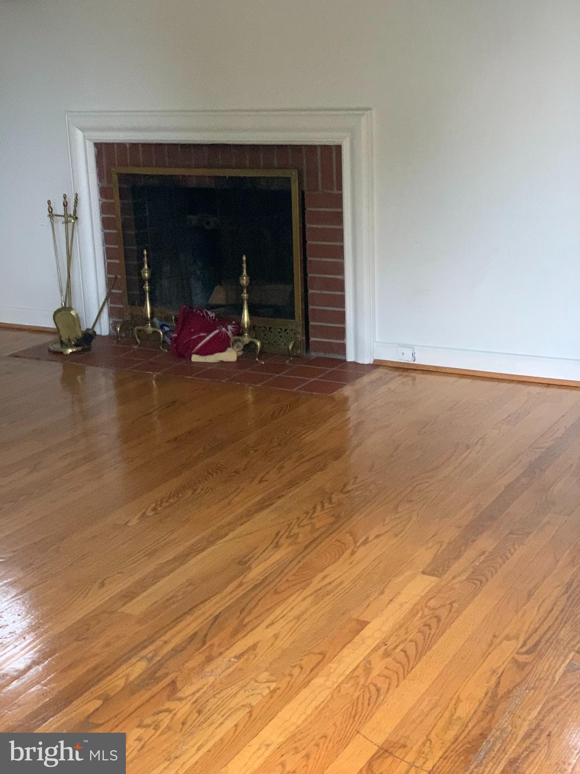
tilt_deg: -15.3
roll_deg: +0.0
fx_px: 1162
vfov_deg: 36.8
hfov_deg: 28.0
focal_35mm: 52
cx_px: 290
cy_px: 387
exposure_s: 1/40
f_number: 2.4
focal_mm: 6
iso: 500
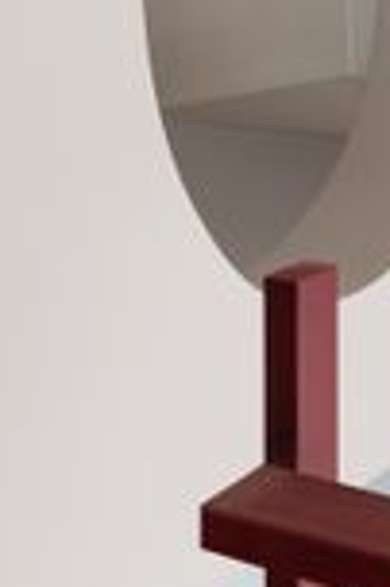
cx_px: 272
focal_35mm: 85
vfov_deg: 22.7
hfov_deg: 16.0
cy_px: -35
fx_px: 1384
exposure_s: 1
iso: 100
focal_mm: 30
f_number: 8
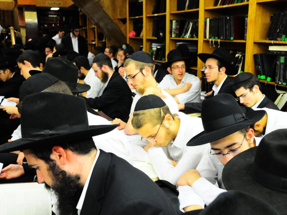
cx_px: 141
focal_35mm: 36
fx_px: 299
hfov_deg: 51.3
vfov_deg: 39.7
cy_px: 107
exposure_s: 1/60
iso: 1250
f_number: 5
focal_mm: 22
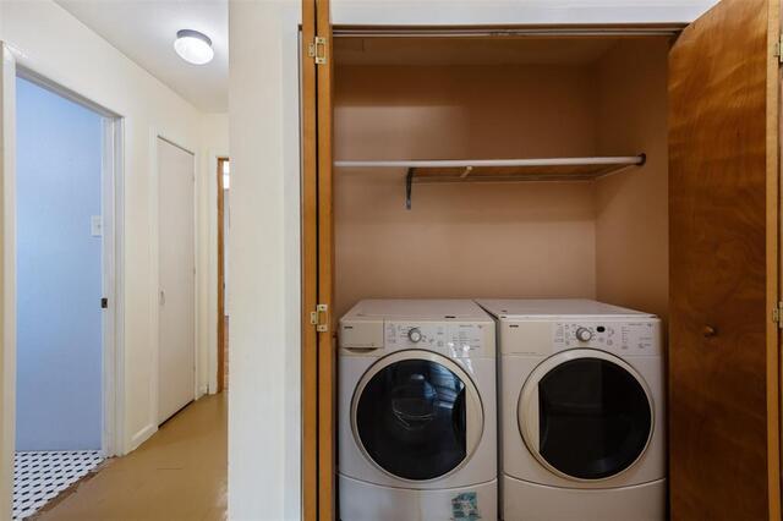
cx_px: 392
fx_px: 348
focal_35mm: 16
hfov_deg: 96.8
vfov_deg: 73.7
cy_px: 260
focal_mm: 16
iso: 250
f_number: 9
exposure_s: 1/8
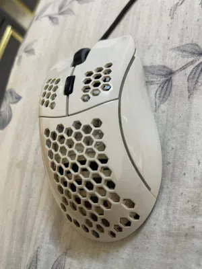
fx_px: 195
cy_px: 134
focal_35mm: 25
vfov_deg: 69.4
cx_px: 101
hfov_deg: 54.9
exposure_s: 1/50
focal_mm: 5.1
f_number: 1.6
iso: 80
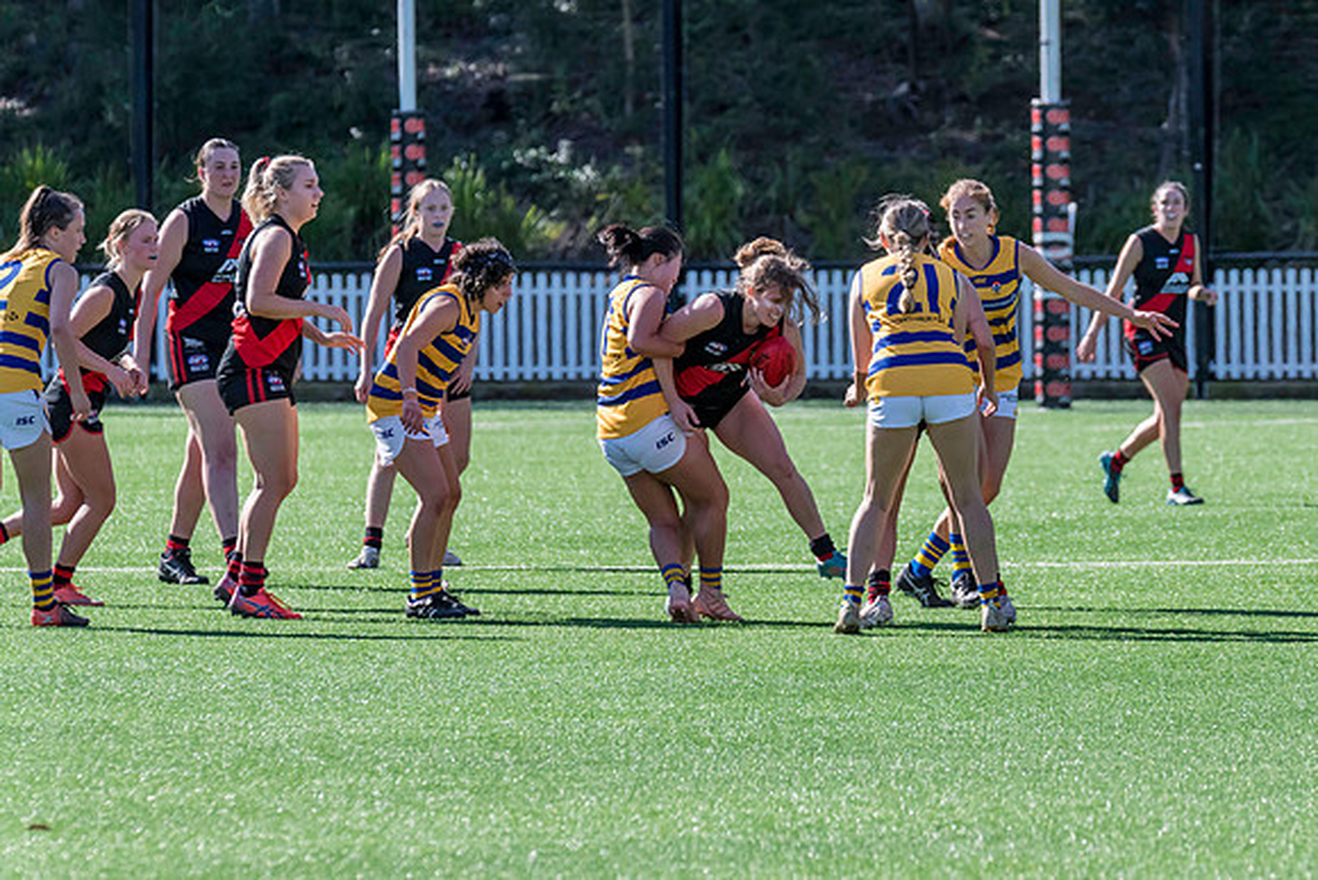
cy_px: 422
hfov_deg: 5.4
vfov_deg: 3.6
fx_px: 13936
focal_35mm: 381
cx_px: 848
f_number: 7.1
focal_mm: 290
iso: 800
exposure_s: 1/1600
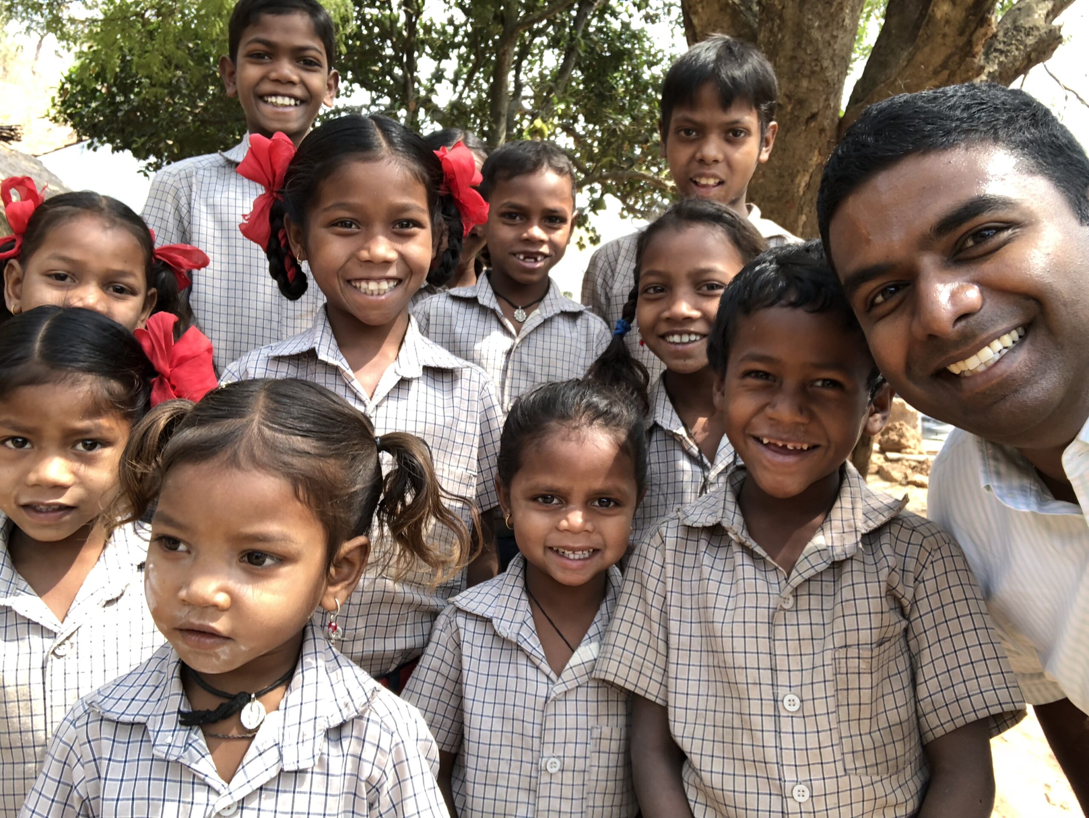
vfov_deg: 44.2
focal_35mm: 32
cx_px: 544
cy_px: 409
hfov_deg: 56.8
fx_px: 1007
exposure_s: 1/100
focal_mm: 2.87
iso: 25
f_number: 2.2
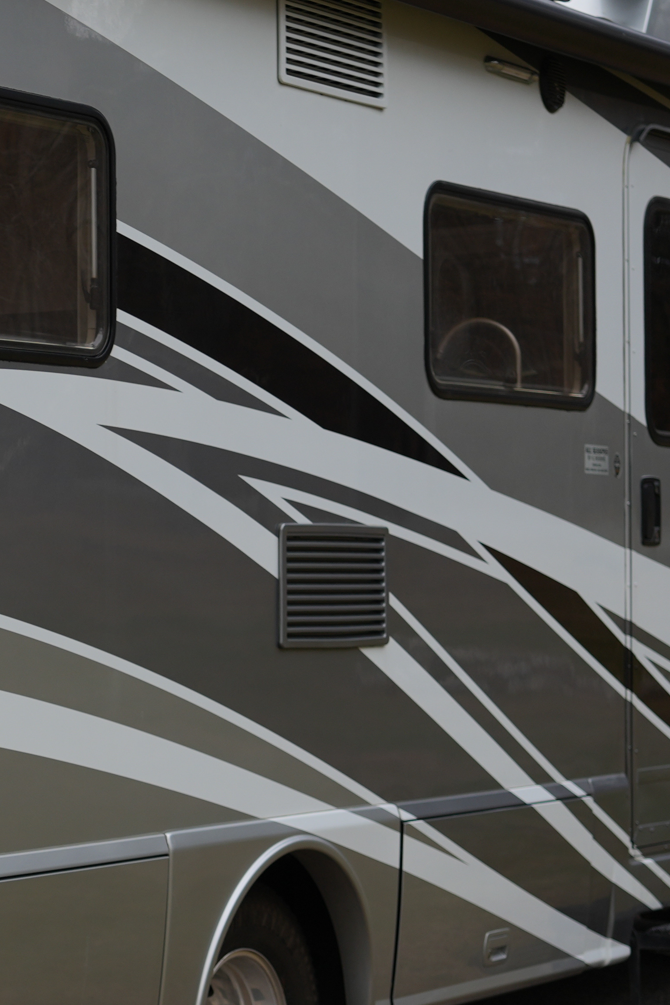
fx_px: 2958
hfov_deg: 12.5
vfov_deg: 19.3
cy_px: 469
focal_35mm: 106
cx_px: -195
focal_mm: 35
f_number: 2.8
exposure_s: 1/400
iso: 100
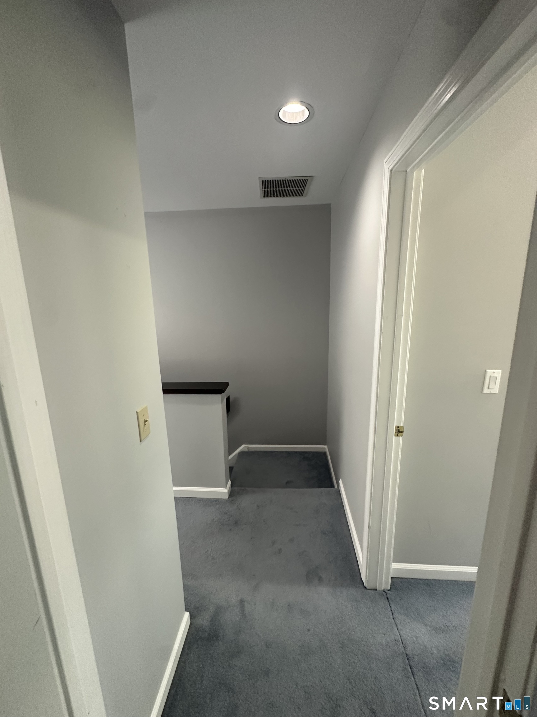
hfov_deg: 85.7
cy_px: 358
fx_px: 290
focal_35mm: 14
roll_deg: +0.7
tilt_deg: -9.9
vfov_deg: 102.1
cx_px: 268
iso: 320
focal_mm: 2.22
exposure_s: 1/60
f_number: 2.2
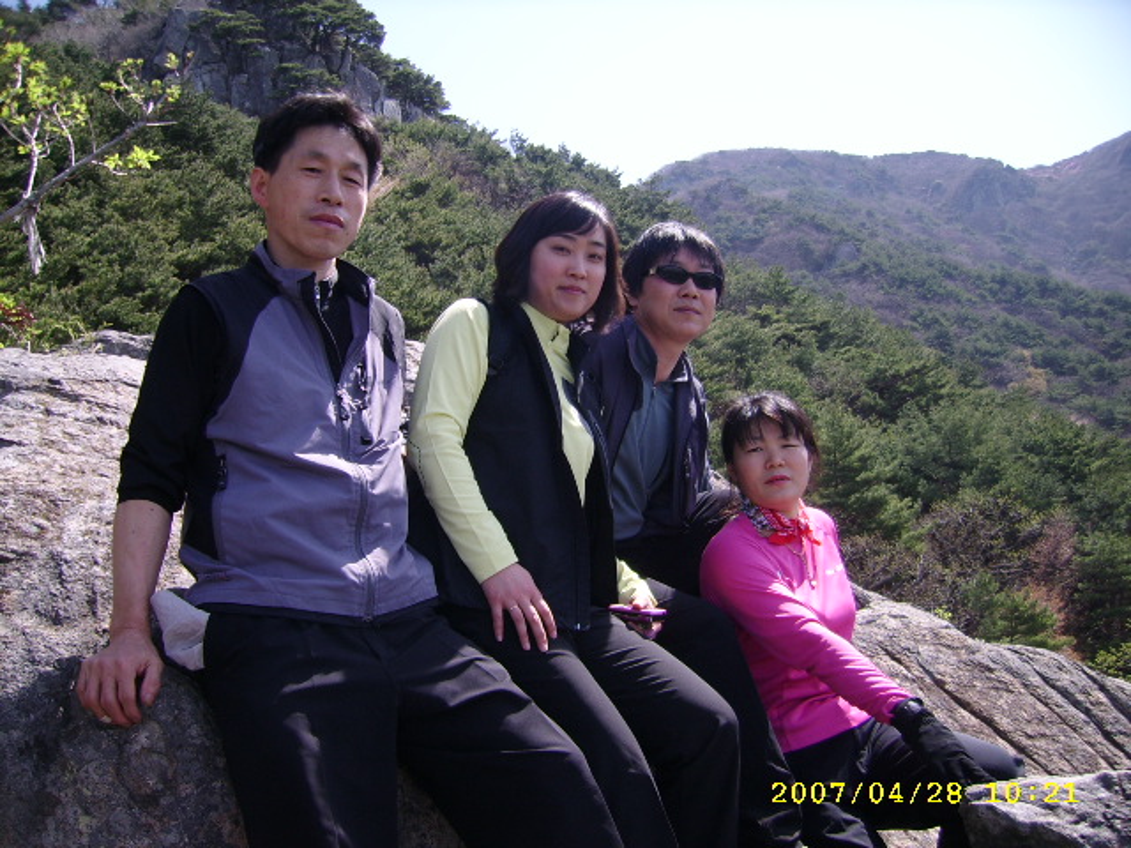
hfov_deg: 52.6
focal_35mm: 35
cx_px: 566
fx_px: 1144
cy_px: 424
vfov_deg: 40.7
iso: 50
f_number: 2.8
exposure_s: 1/545
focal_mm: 5.95
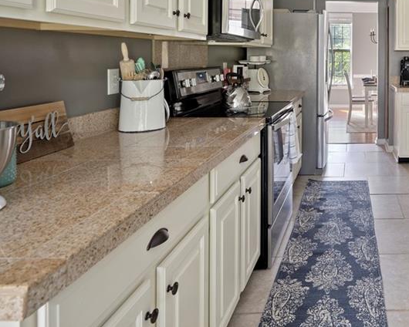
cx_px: 370
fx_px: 351
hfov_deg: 52.9
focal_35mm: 29
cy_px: 67
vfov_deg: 47.4
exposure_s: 1
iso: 160
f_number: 6.7
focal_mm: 16
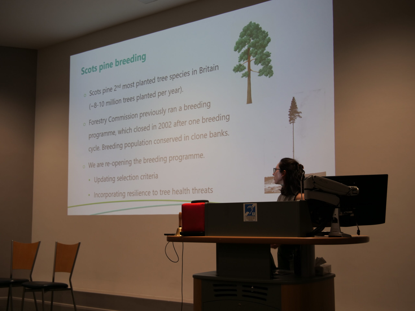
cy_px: 156
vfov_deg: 31.5
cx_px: 208
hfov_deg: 41.2
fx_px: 551
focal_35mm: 46
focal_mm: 23
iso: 200
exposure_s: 1/80
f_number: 4.3
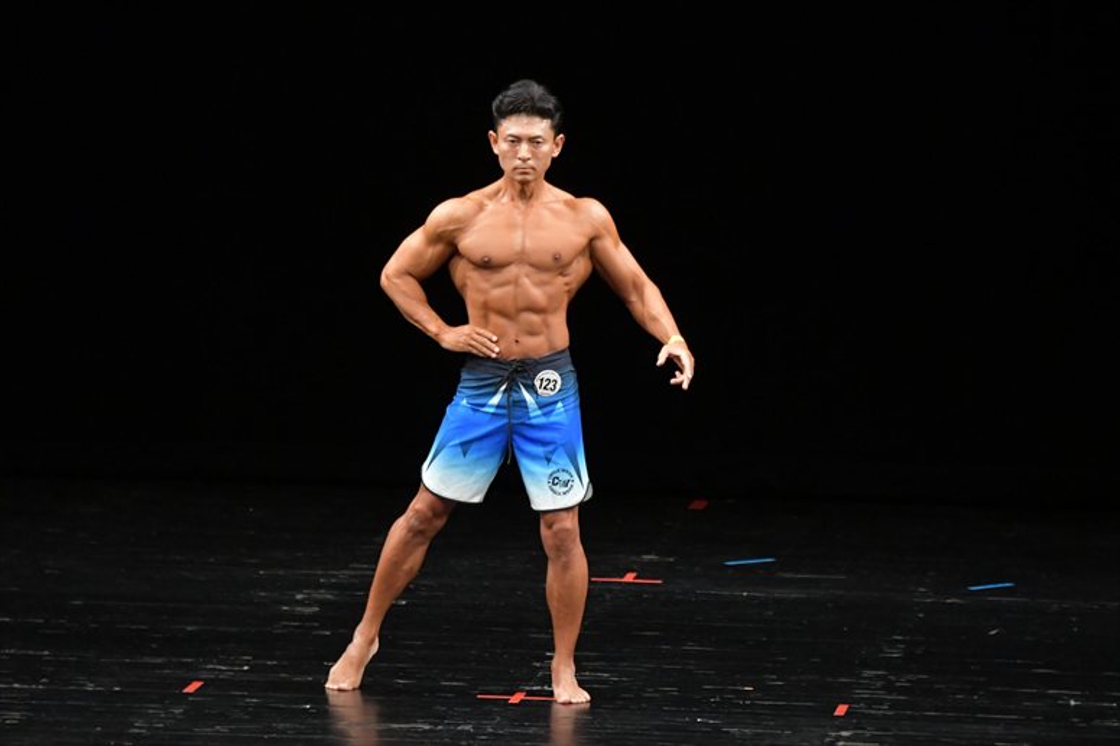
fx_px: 8862
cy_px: 373
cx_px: 560
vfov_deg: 4.8
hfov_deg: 7.2
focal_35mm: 285
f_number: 5.6
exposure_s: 1/400
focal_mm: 190
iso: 3200
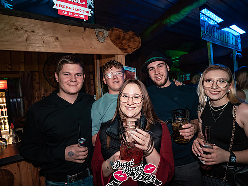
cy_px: 95
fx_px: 136
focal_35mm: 19
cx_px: 134
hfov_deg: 84.5
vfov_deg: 68.6
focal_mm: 17
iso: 1600
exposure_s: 1/60
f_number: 4.5
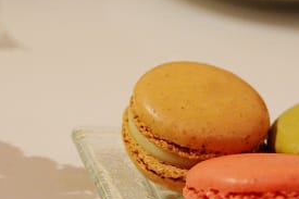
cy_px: 136
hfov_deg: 10.4
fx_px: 1644
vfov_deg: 6.9
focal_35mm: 198
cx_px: 233
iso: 3200
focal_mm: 65
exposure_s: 1/160
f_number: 5
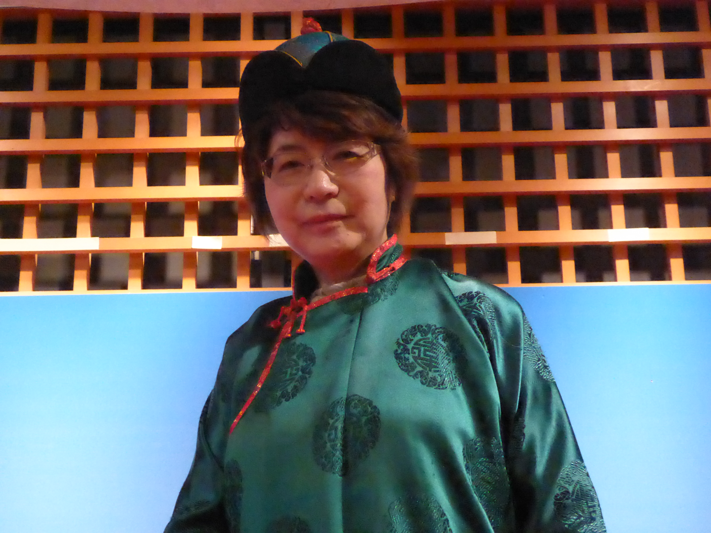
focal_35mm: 57
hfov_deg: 33.8
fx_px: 1171
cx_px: 356
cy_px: 266
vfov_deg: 25.7
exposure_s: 1/30
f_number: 4.1
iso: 3200
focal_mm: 9.6
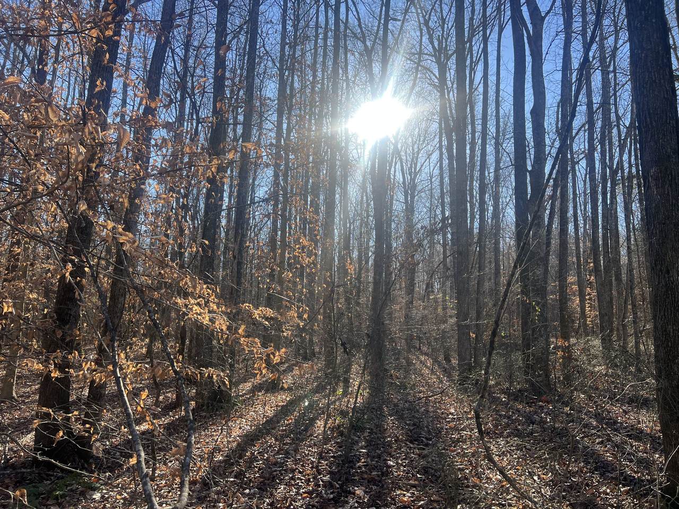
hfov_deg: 67.3
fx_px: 510
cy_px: 254
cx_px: 340
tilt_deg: +6.8
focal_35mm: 26
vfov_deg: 53.1
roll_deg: -2.3
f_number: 1.5
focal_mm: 5.7
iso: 50
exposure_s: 1/1280
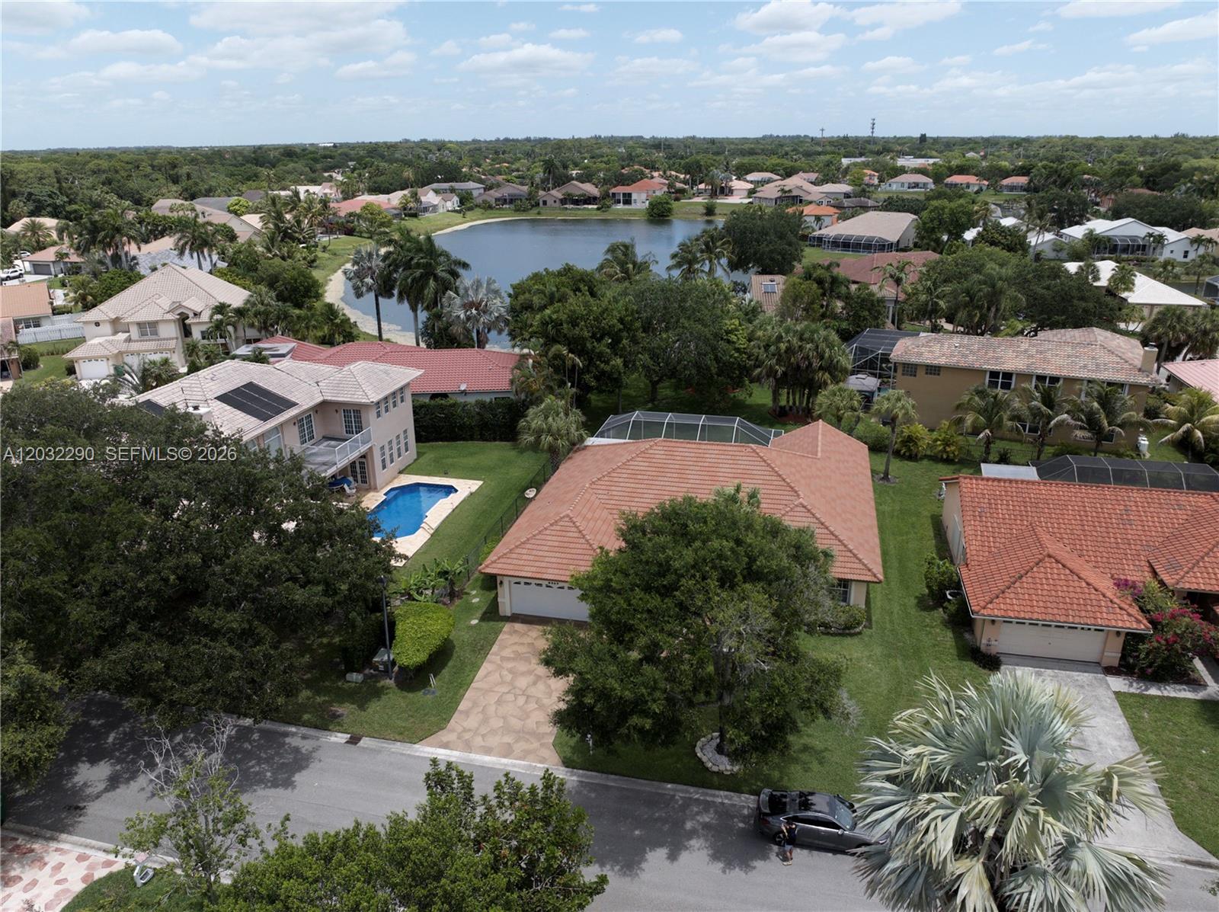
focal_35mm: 24
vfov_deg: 56.7
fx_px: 844
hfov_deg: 71.6
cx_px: 610
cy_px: 456
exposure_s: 1/320
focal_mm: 12.29
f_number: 2.8
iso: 130
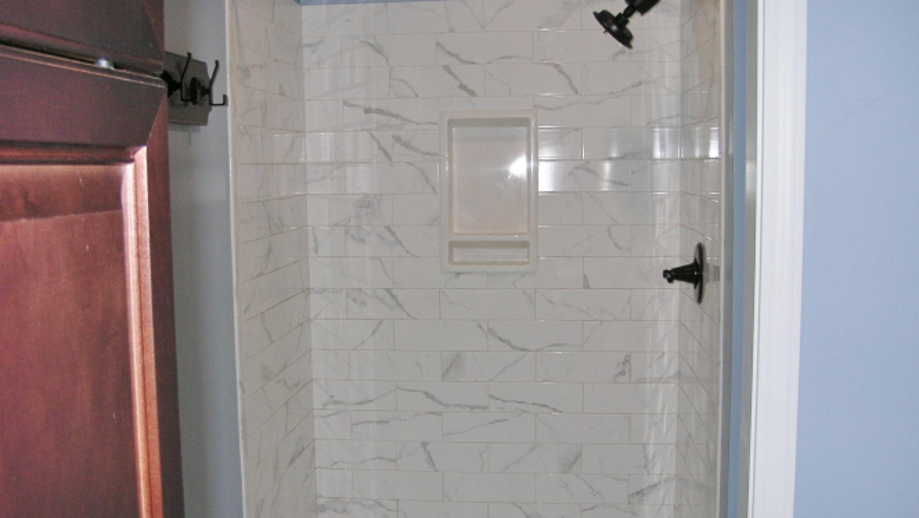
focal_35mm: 46
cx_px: 460
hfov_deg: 44.6
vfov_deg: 26.0
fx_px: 1121
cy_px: 295
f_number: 2.8
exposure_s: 1/60.1
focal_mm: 6.9
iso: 50
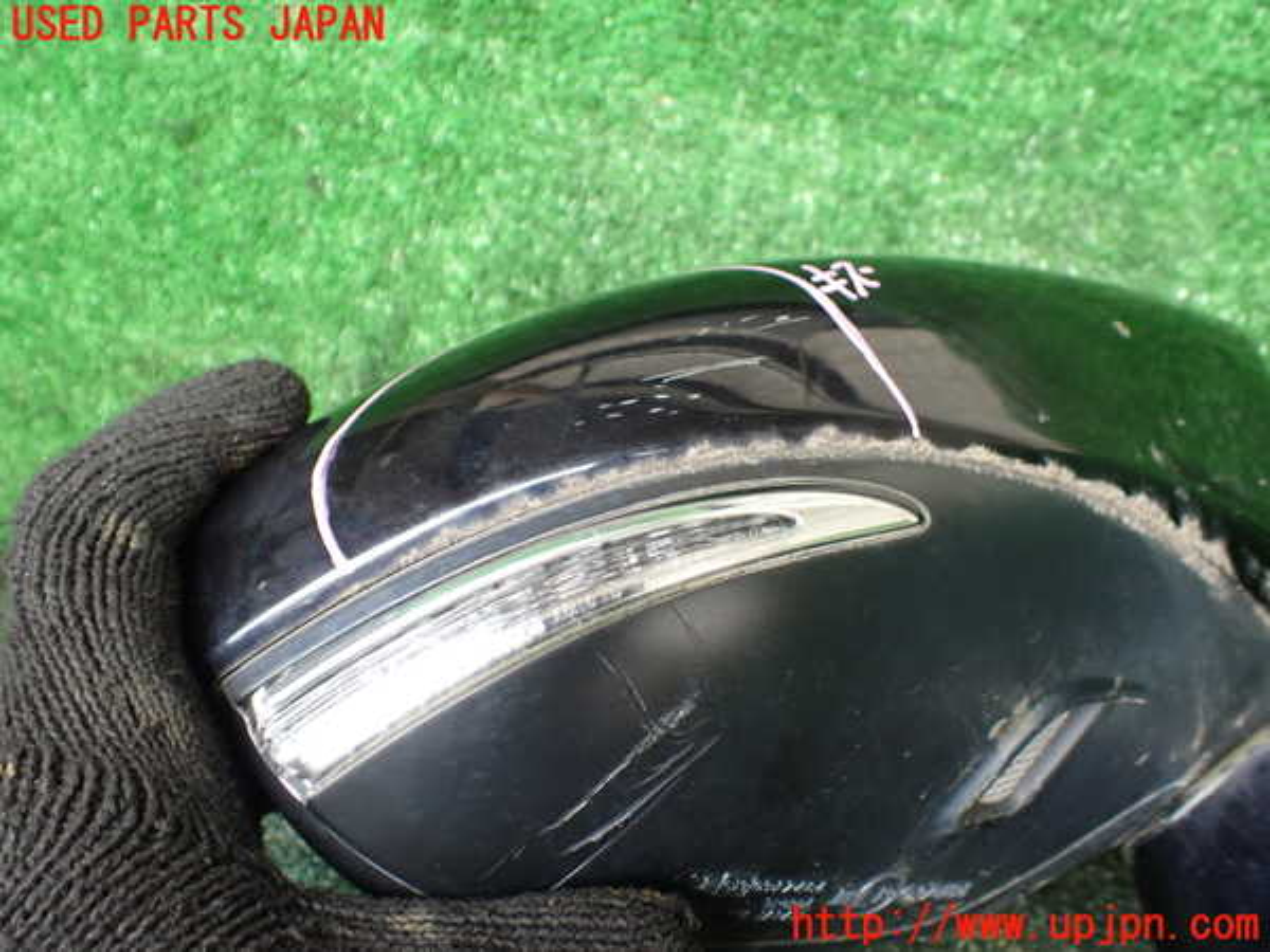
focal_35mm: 30
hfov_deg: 60.0
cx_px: 635
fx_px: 1101
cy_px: 476
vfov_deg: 46.8
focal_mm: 5.4
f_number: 2.3
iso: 250
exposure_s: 1/125
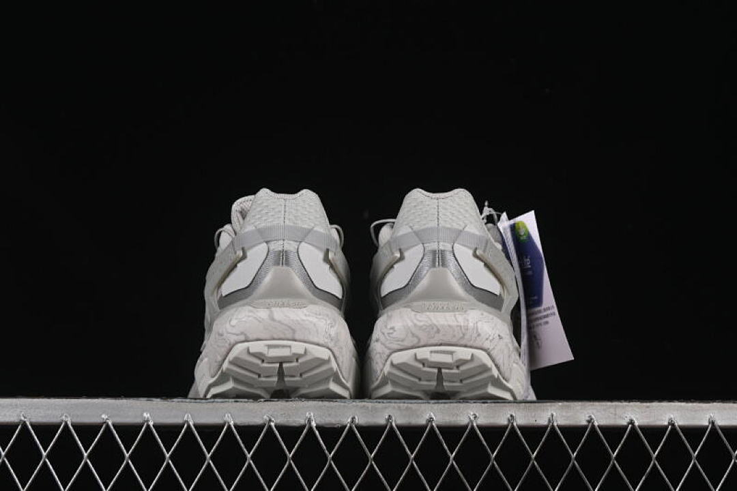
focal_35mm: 75
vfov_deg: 18.2
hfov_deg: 27.0
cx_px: 368
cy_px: 246
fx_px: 1535
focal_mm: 50
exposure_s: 1/80
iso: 160
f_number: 8
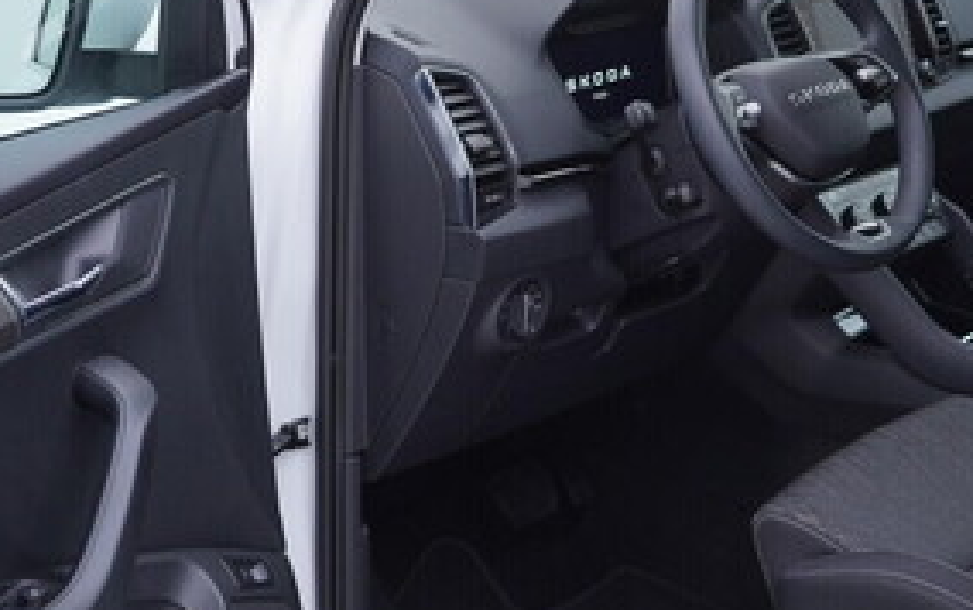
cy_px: 221
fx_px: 1884
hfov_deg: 28.9
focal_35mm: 71
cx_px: 552
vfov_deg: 18.3
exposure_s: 1/50
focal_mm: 24
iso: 125
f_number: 3.2
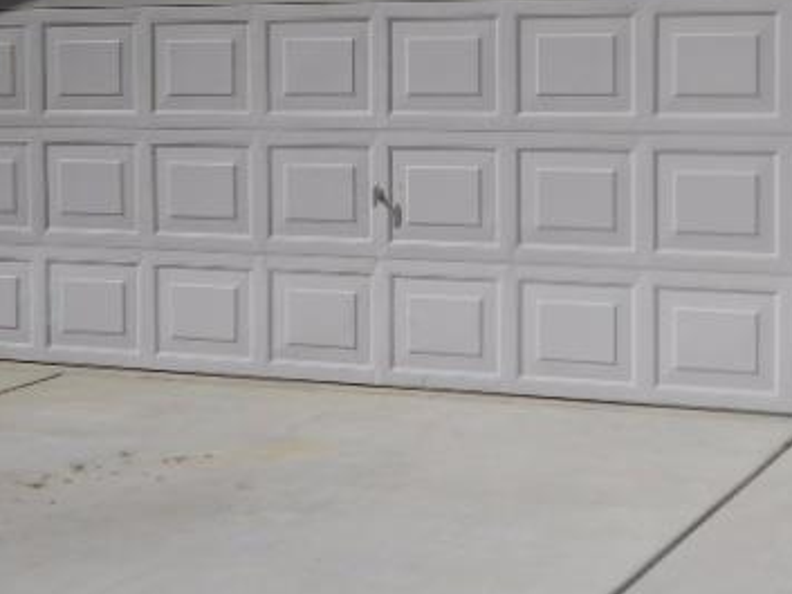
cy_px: 146
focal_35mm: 78
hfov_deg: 24.9
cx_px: 518
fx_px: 1785
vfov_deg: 18.8
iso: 80
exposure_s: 1/320
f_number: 10.5
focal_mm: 7.7
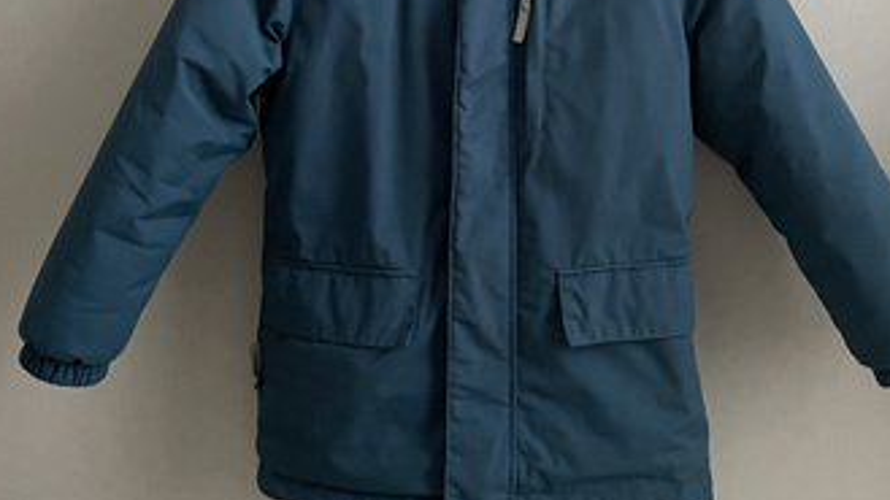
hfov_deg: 47.3
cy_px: 70
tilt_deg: -4.6
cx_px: 472
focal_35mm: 43
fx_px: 1015
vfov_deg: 26.9
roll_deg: +0.8
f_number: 1.6
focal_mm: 4.2
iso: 800
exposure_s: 1/30
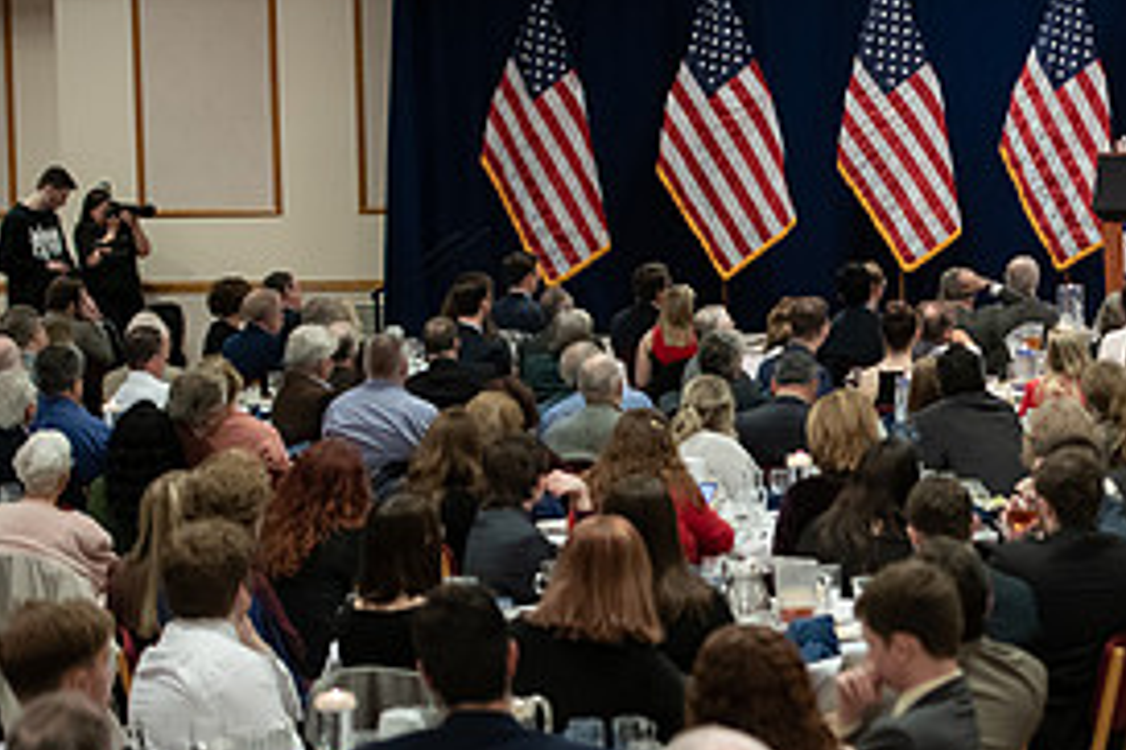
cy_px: 583
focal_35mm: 149
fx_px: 4660
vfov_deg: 9.2
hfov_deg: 13.5
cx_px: 1188
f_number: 3.2
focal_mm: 70
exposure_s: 1/200
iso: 2000
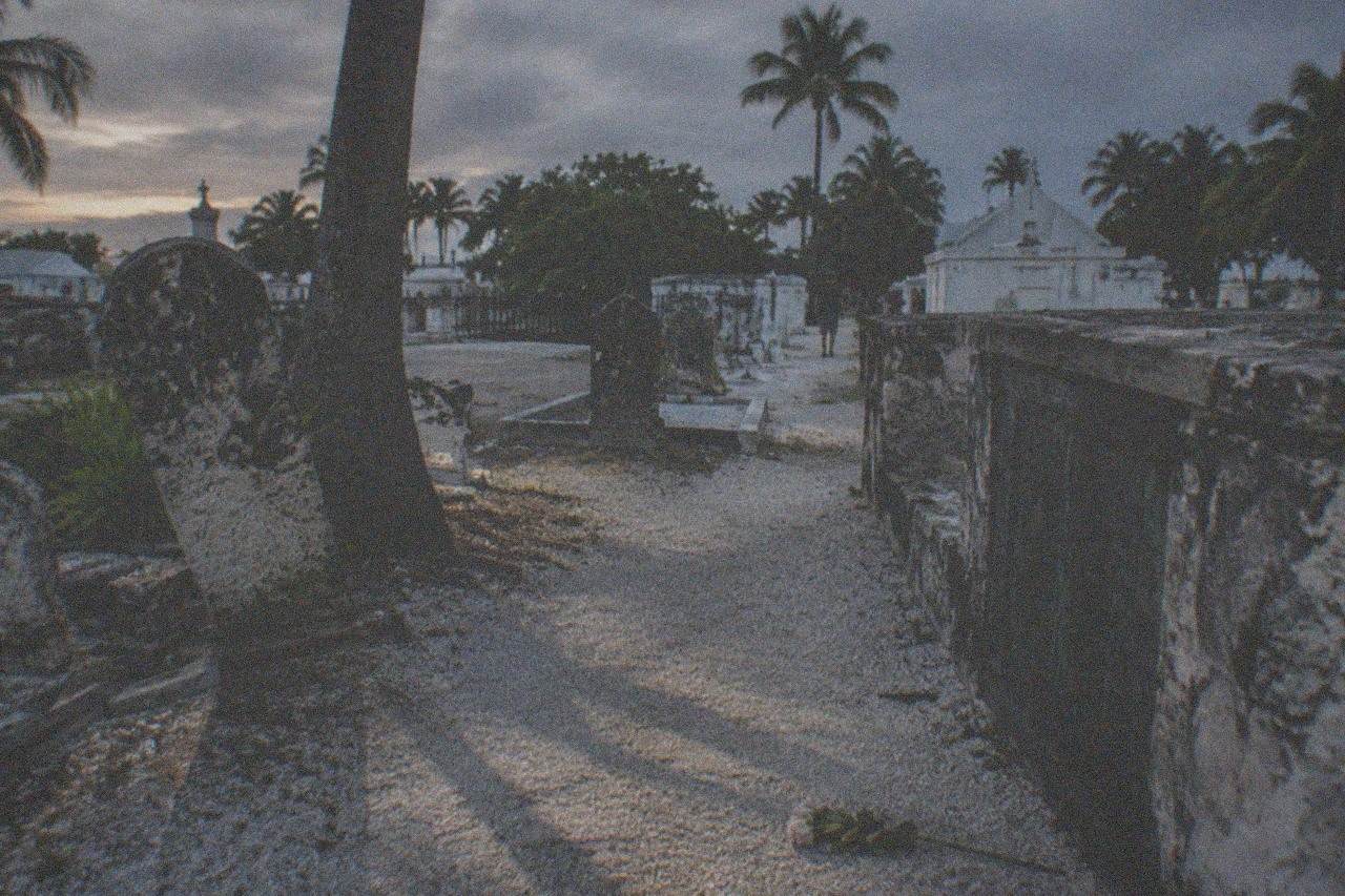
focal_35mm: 40
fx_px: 1494
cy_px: 448
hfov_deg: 48.5
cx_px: 672
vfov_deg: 33.4
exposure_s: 1/40
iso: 6400
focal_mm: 40
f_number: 8
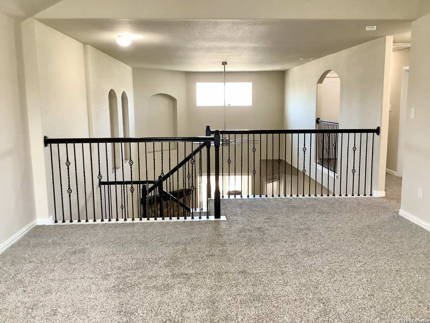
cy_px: 162
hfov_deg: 58.4
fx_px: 385
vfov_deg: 45.4
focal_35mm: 31
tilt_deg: -8.5
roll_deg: -0.6
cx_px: 215
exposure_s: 1/40
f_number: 2.4
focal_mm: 3.3
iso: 250
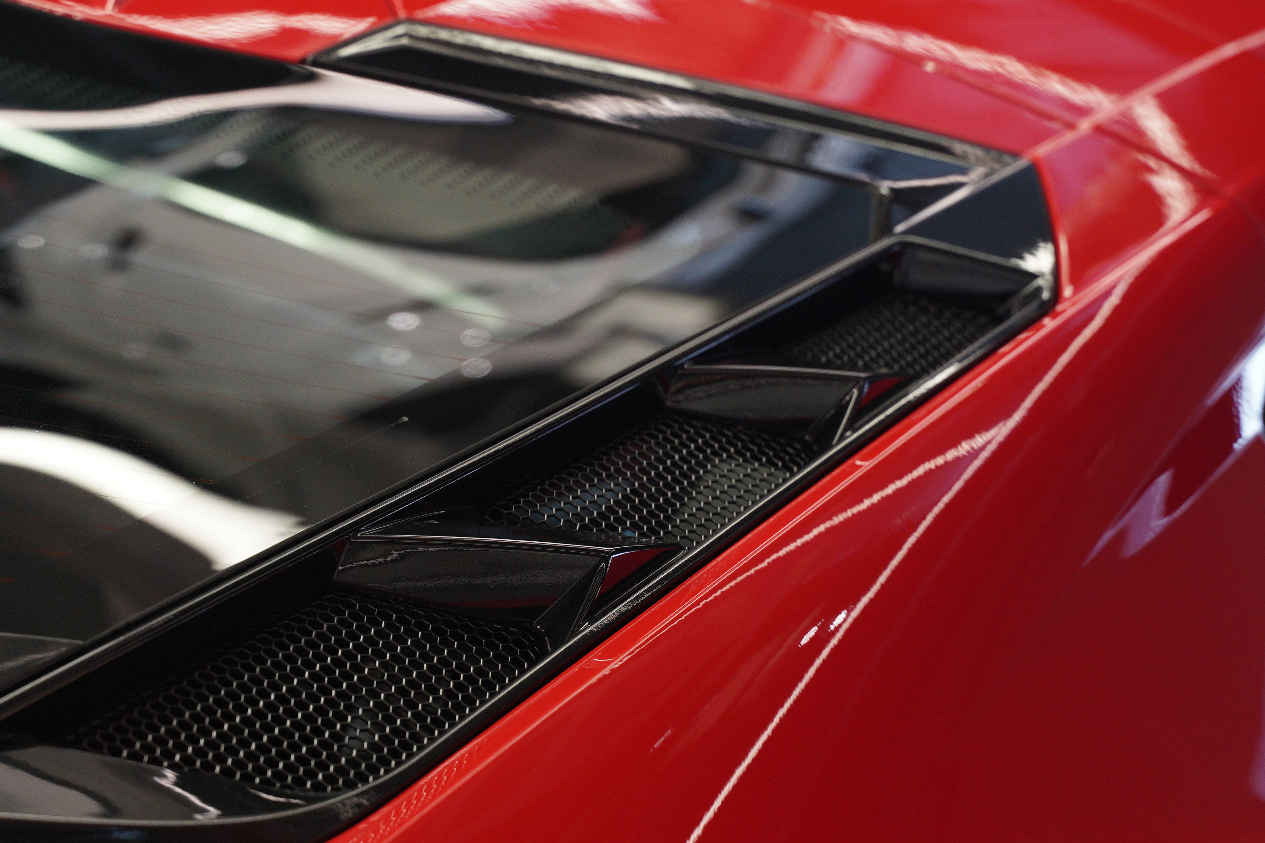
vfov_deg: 12.2
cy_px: 422
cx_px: 632
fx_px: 3935
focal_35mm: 112
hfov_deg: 18.3
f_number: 5
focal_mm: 75
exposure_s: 1/100
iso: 2500
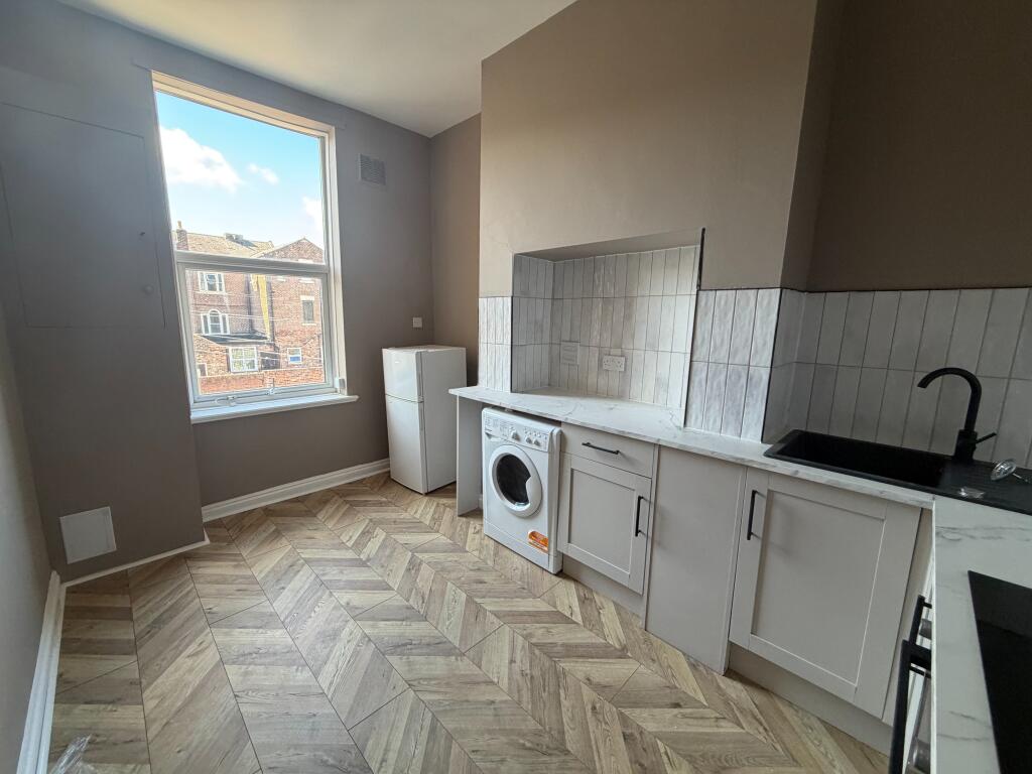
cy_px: 387
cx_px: 516
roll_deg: -0.2
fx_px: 417
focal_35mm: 14
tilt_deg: -8.8
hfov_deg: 102.1
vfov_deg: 85.7
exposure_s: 1/121
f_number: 2.2
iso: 200
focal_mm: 2.22
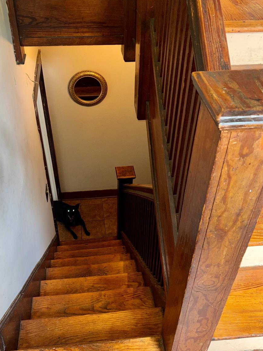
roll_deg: -0.8
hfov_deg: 40.6
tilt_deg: -42.3
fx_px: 354
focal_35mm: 35
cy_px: 183
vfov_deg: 52.6
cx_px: 116
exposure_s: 1/15
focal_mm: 5.96
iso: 80
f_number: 1.6
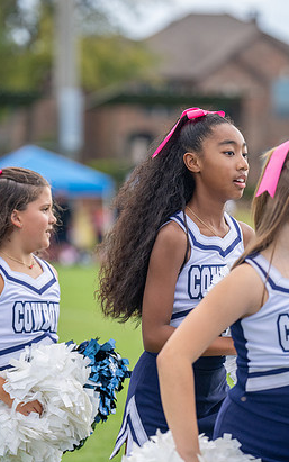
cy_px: 232
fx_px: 2570
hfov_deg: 6.4
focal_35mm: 204
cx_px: 175
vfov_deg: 10.3
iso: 500
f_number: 2.8
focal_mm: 128
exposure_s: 1/4000
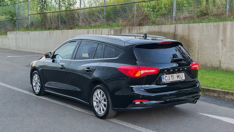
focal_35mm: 53
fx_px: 329
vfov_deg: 22.6
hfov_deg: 39.2
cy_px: 68
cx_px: 117
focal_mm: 6.83
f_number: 2
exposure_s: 1/370
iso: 50
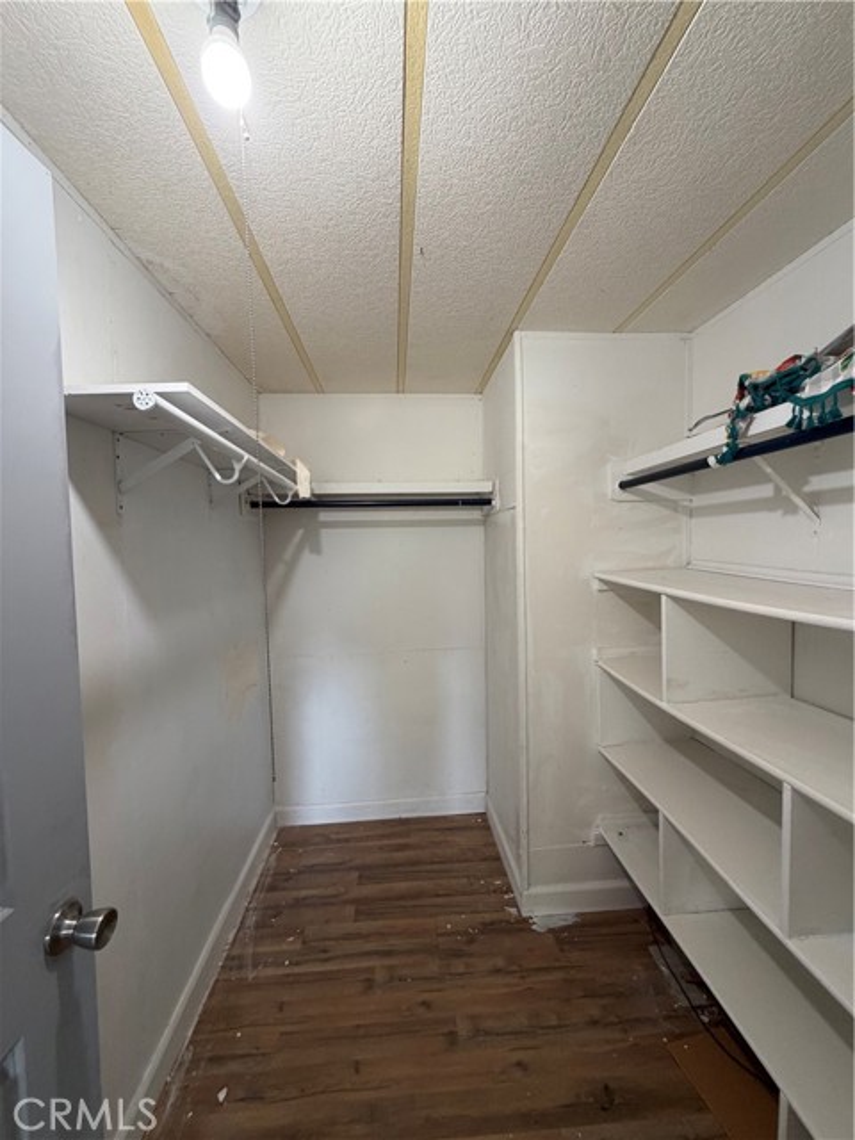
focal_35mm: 14
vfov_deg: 102.1
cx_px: 428
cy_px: 570
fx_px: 461
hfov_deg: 85.7
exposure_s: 1/60
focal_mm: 2.22
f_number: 2.2
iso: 200
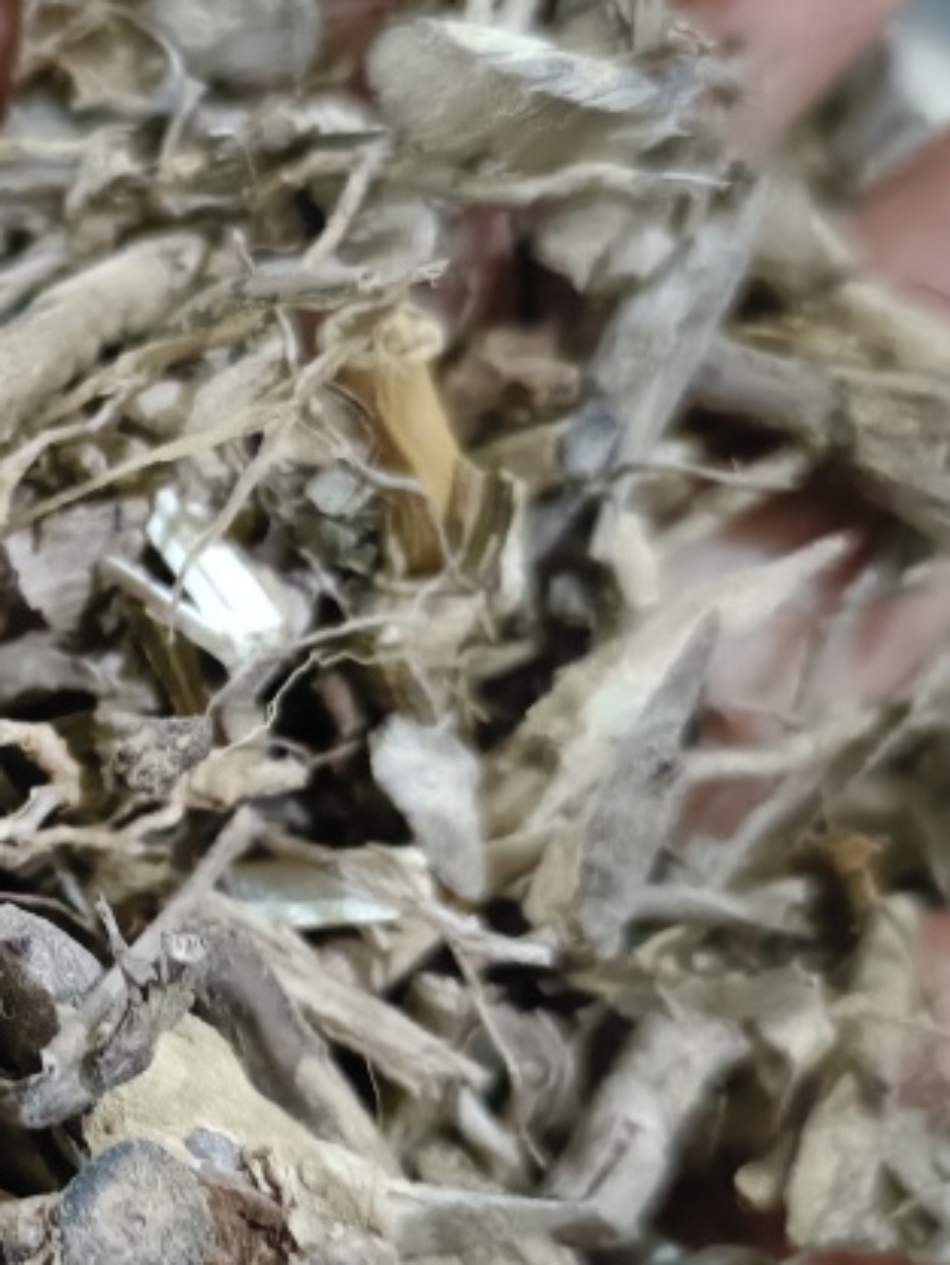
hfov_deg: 21.7
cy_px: 790
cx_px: -112
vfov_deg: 30.1
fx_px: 2341
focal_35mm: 64
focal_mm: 4.7
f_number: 1.7
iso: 10885
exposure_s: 1/50
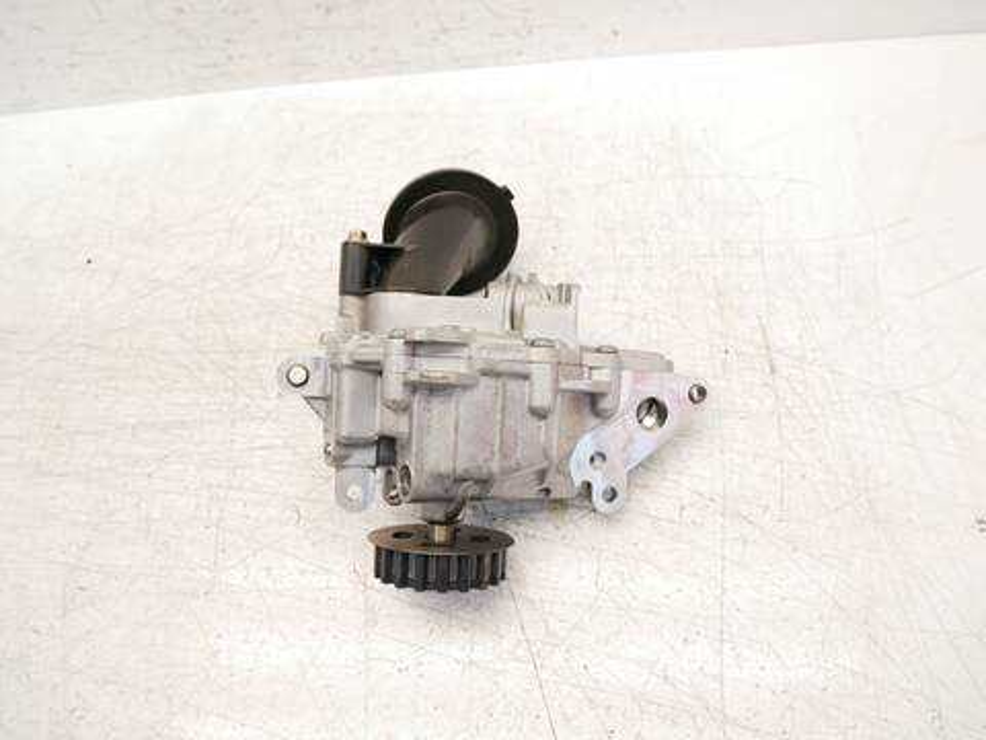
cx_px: 493
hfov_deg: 71.6
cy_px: 370
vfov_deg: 56.8
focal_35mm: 24
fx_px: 684
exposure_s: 1/125
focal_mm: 12
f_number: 3.5
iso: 1000
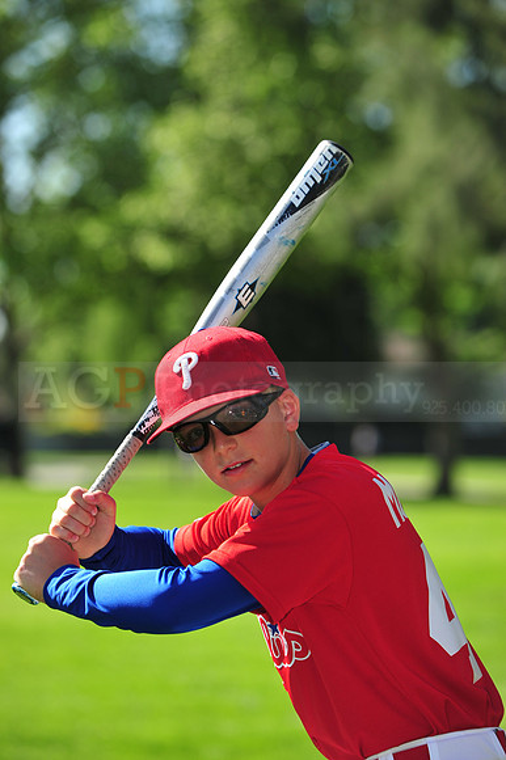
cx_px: 253
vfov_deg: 12.5
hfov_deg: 8.3
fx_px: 3483
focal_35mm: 165
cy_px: 380
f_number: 5
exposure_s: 1/1000
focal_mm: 165
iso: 200
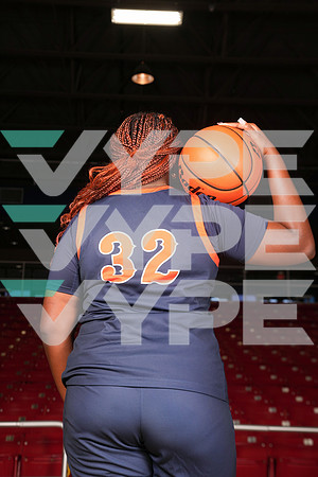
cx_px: 159
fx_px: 768
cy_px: 238
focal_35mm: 58
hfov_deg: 23.4
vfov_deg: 34.5
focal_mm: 58
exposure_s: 1/200
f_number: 6.3
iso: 400
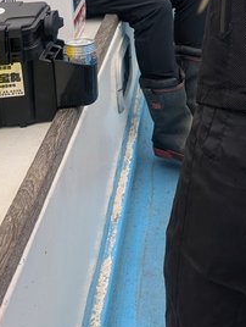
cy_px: -76
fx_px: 718
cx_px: 340
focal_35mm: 76
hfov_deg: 17.9
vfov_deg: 23.2
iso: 19
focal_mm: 6.9
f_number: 1.68
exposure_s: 1/242
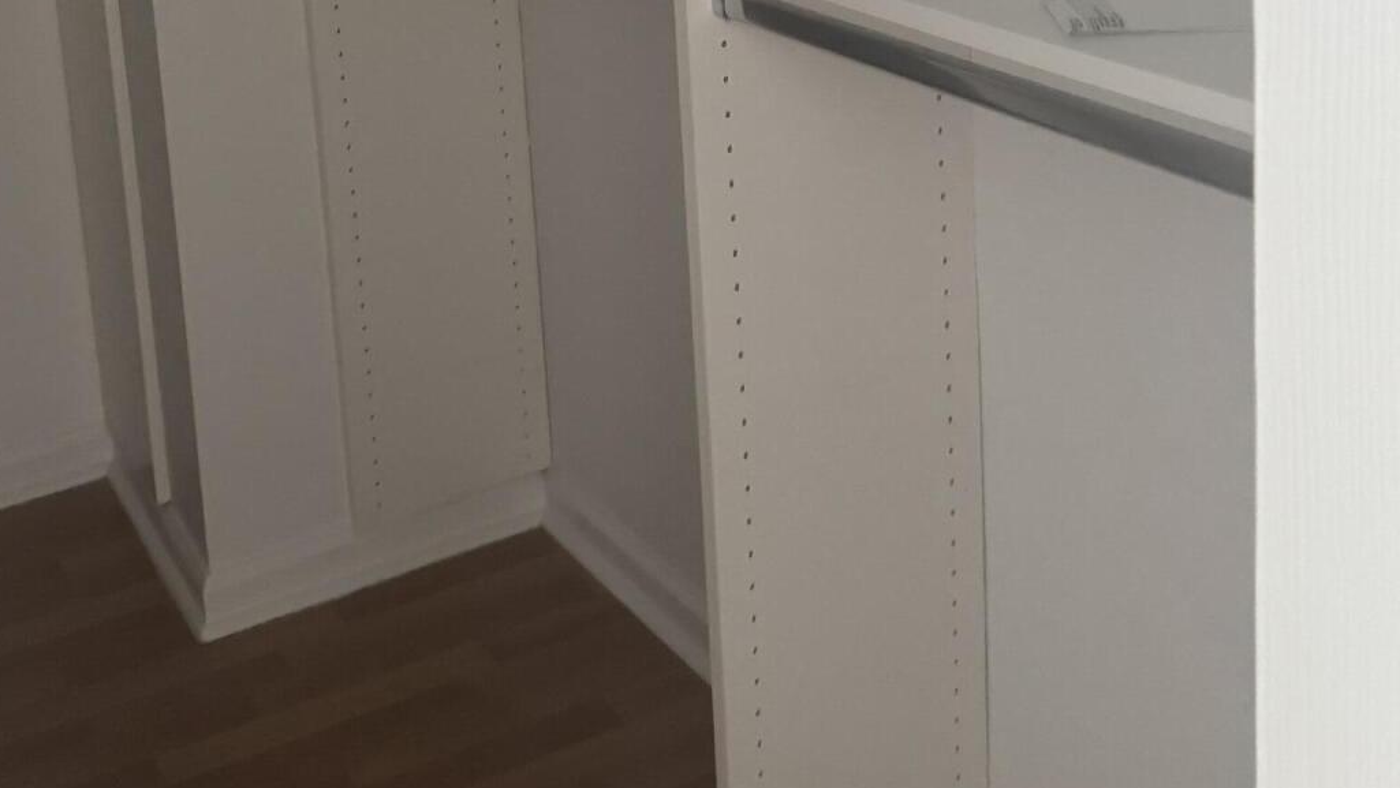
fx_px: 1894
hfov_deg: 40.2
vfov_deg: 22.1
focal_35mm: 51
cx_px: 490
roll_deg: +3.9
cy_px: -109
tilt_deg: -6.1
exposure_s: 1/40
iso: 800
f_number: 1.78
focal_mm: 6.76
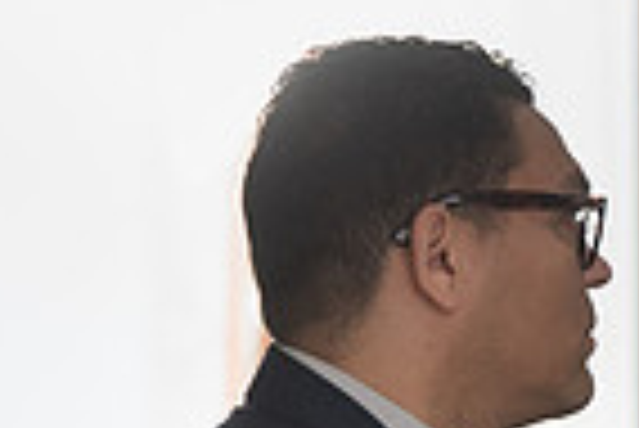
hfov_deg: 3.7
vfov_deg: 2.5
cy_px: 417
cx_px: 1058
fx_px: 9772
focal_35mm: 550
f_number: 5.6
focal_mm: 135
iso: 1250
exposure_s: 1/200
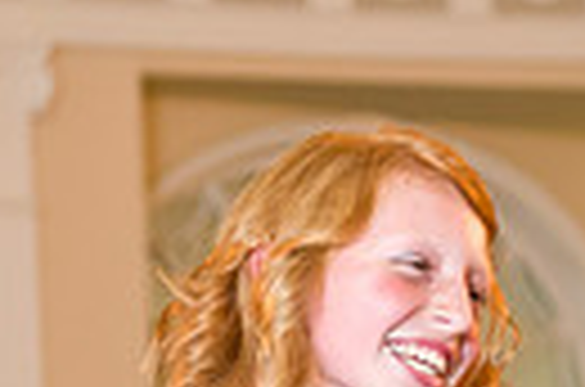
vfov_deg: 4.9
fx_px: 4490
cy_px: 306
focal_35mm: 277
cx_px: 387
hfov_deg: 7.5
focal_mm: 62
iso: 1600
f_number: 3.2
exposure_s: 1/125
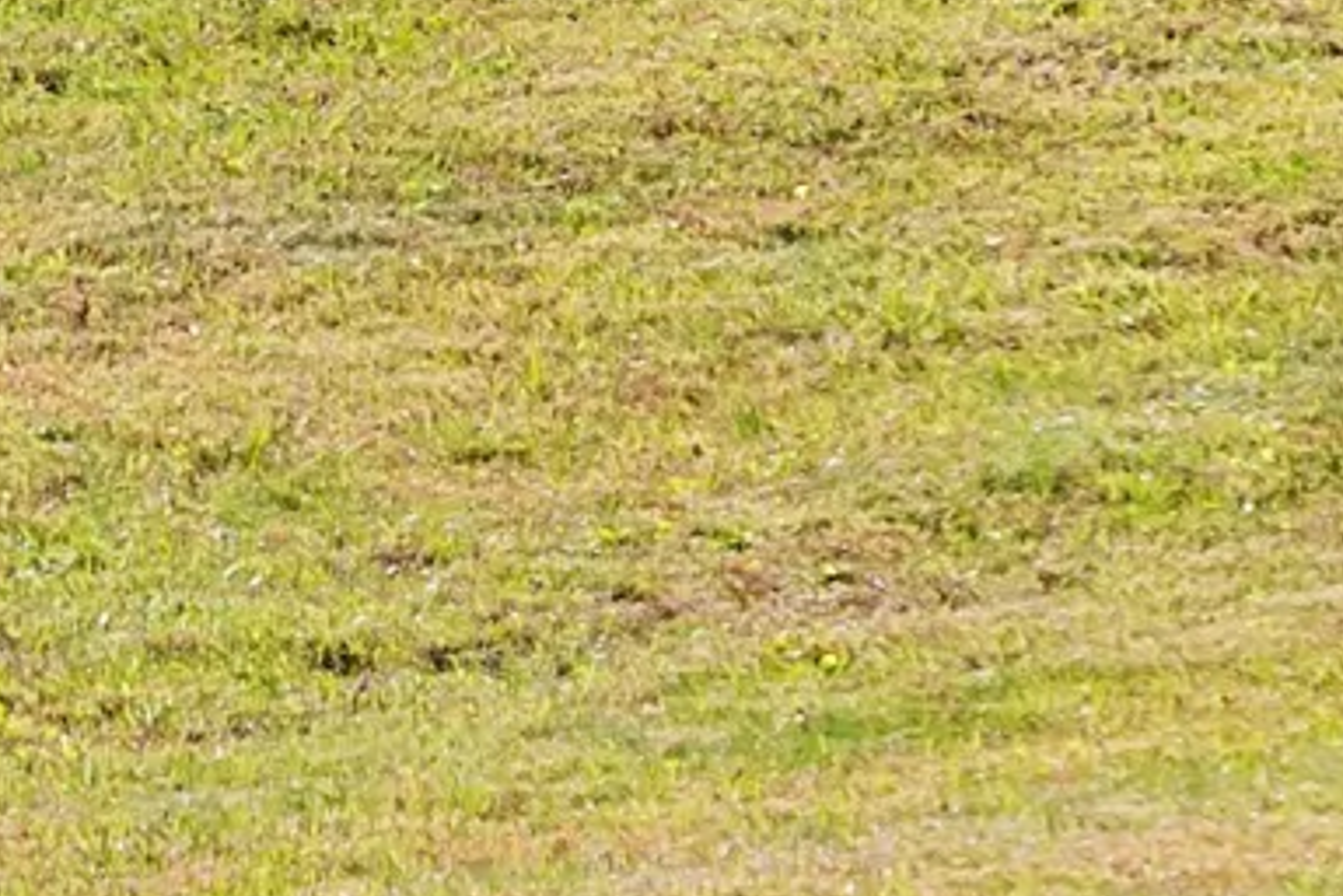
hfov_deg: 2.9
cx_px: -301
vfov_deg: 2.0
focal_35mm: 700
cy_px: -1314
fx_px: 26112
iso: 160
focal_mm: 105
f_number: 8
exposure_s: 1/400
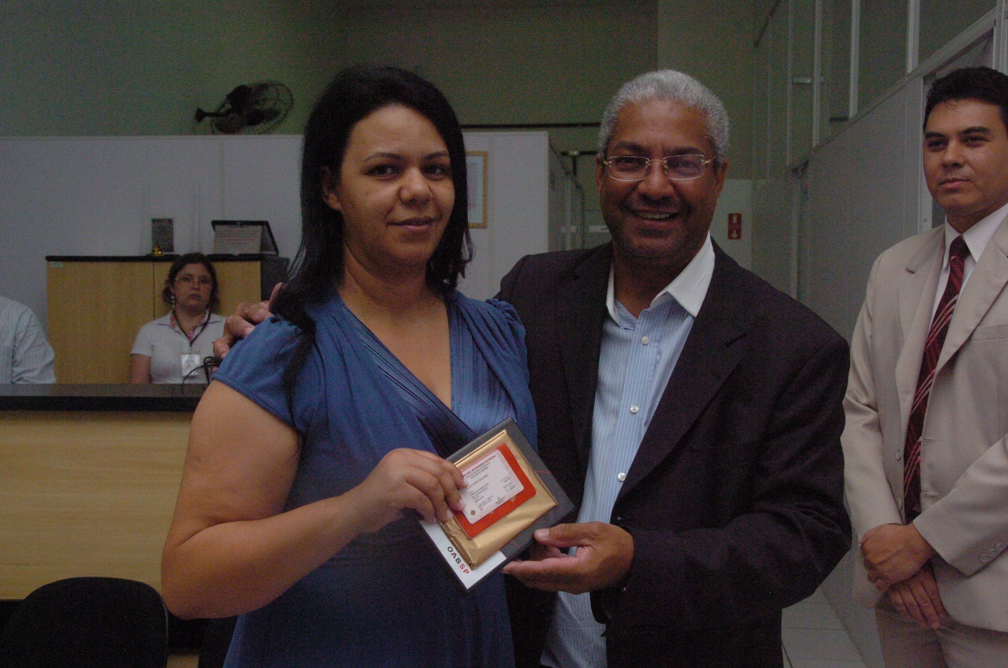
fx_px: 1299
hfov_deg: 42.4
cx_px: 504
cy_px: 334
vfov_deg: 28.8
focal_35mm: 46
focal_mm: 31
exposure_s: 1/250
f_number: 10
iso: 1600
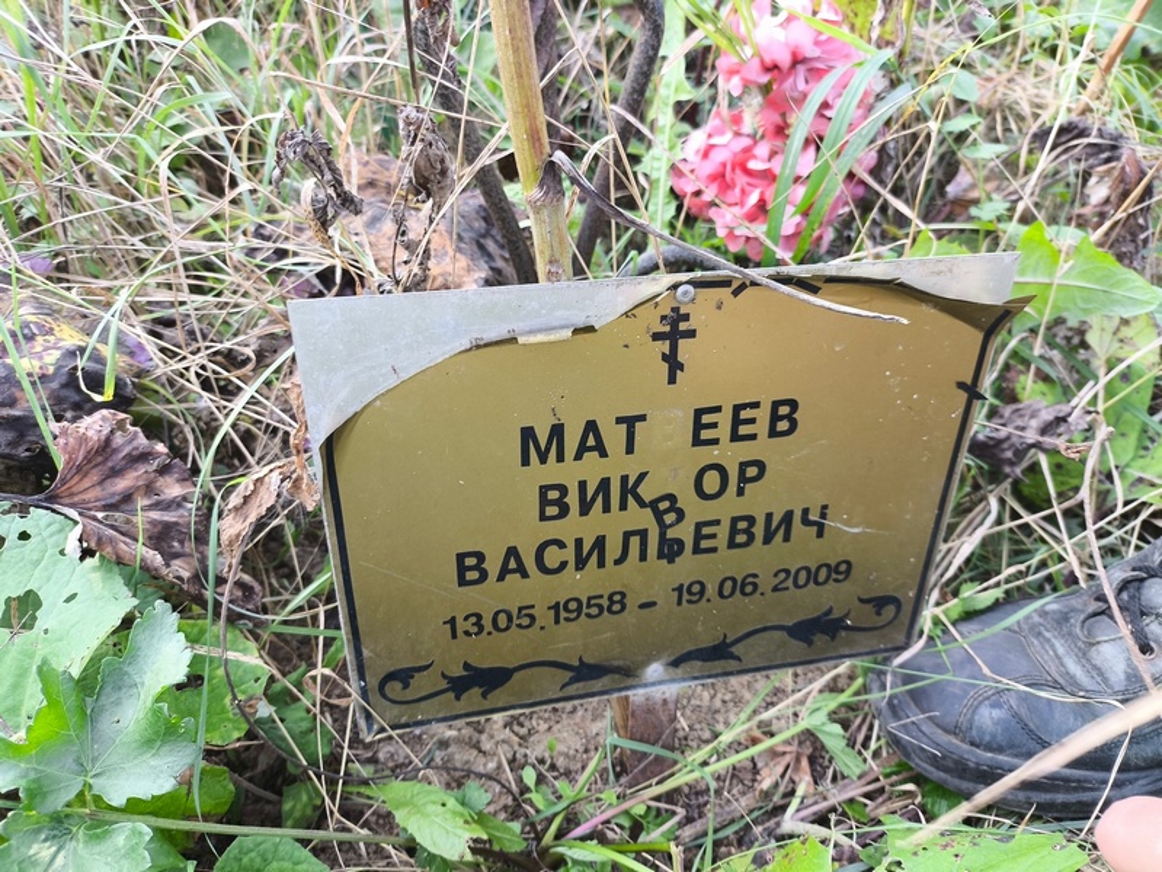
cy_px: 436
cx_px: 581
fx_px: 840
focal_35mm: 25
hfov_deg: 69.4
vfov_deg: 54.9
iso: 64
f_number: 1.7
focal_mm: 4.71
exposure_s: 1/50
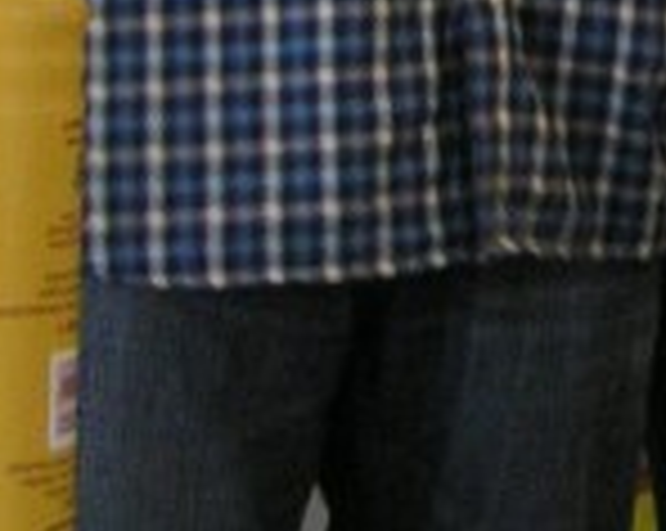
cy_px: -490
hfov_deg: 9.4
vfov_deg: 7.4
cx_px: 968
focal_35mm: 201
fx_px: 3957
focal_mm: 5.8
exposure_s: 1/30
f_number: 2.8
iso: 200
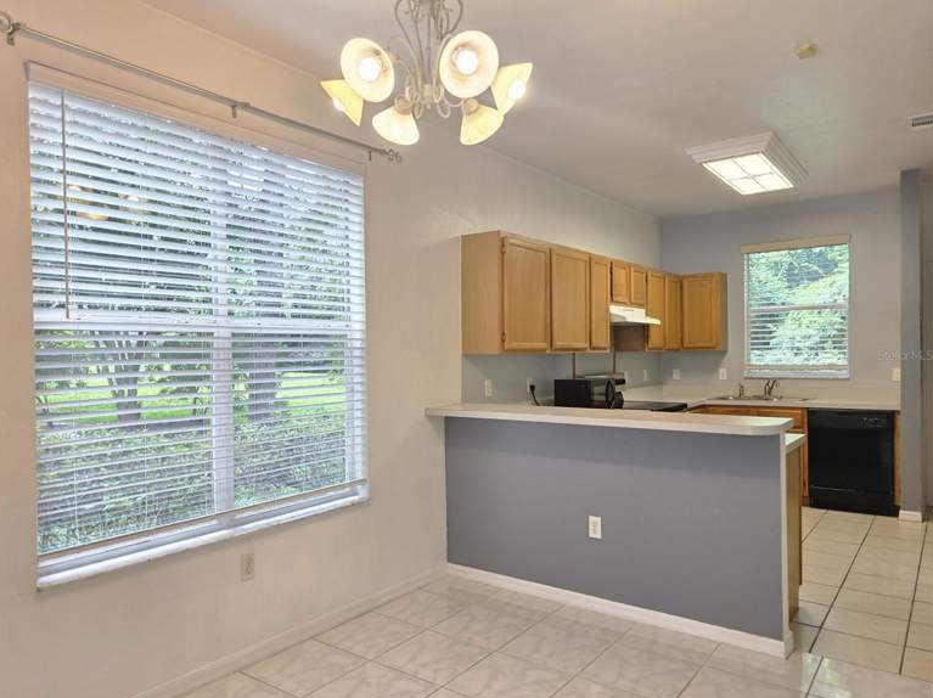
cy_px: 354
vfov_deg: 56.7
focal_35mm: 24
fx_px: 646
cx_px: 449
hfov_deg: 71.6
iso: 80
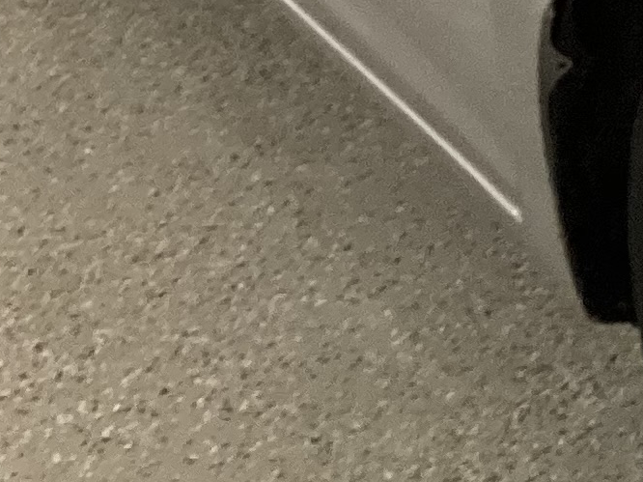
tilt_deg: -21.9
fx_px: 2822
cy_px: -104
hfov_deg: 11.6
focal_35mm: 152
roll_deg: +1.5
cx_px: 1314
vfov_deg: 9.6
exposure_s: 1/60
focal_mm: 3.3
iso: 160
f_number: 2.4
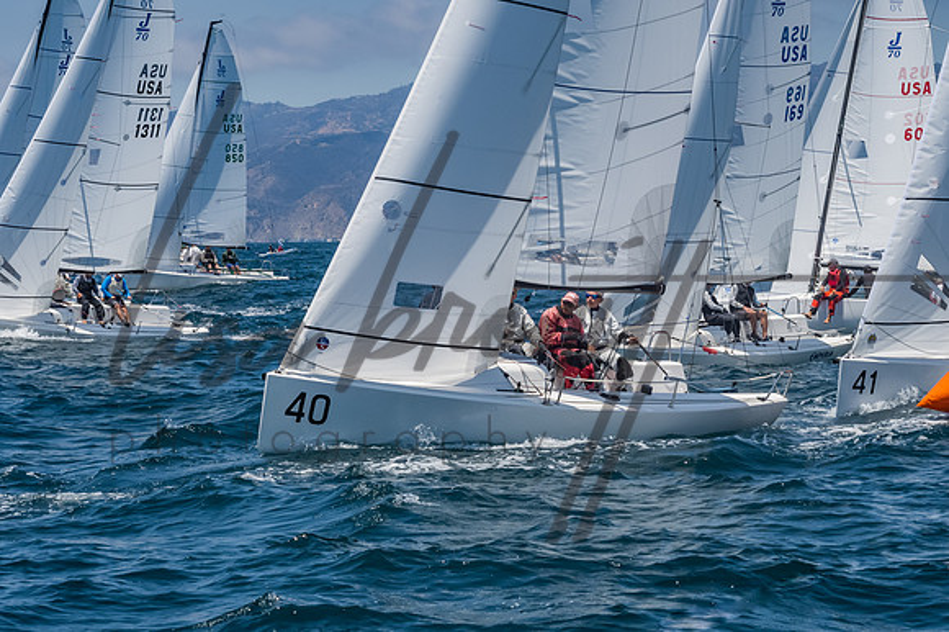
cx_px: 479
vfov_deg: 9.8
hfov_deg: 14.6
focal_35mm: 140
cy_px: 316
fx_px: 3694
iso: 640
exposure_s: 1/1250
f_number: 14
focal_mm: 92
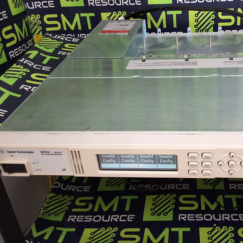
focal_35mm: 42
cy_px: 108
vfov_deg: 40.0
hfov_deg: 39.3
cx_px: 173
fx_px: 334
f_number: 1.9
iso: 200
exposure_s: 1/40
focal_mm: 2.91
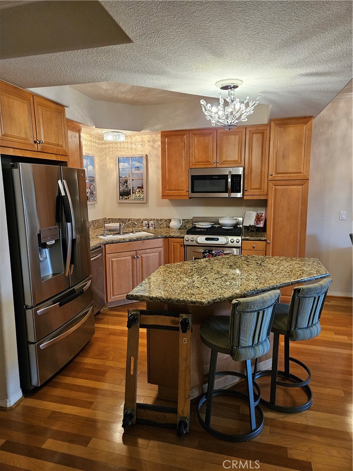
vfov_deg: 73.9
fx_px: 313
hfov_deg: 58.9
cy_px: 236
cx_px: 176
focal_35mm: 23
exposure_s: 1/120
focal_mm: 5.4
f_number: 1.8
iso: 500
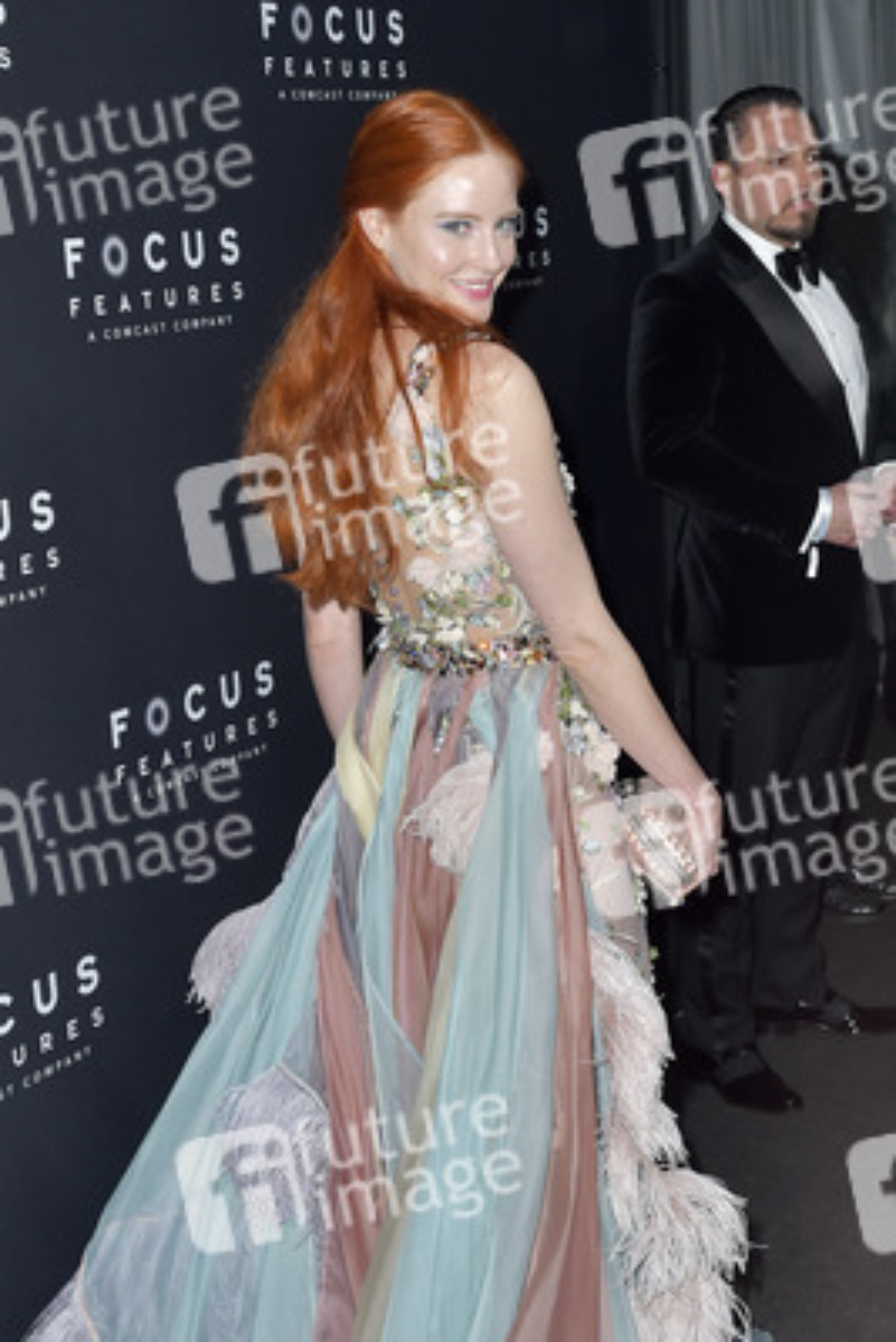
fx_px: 1790
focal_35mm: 48
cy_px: 671
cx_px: 448
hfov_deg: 28.1
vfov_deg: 41.1
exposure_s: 1/250
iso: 500
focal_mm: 48
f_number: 6.3
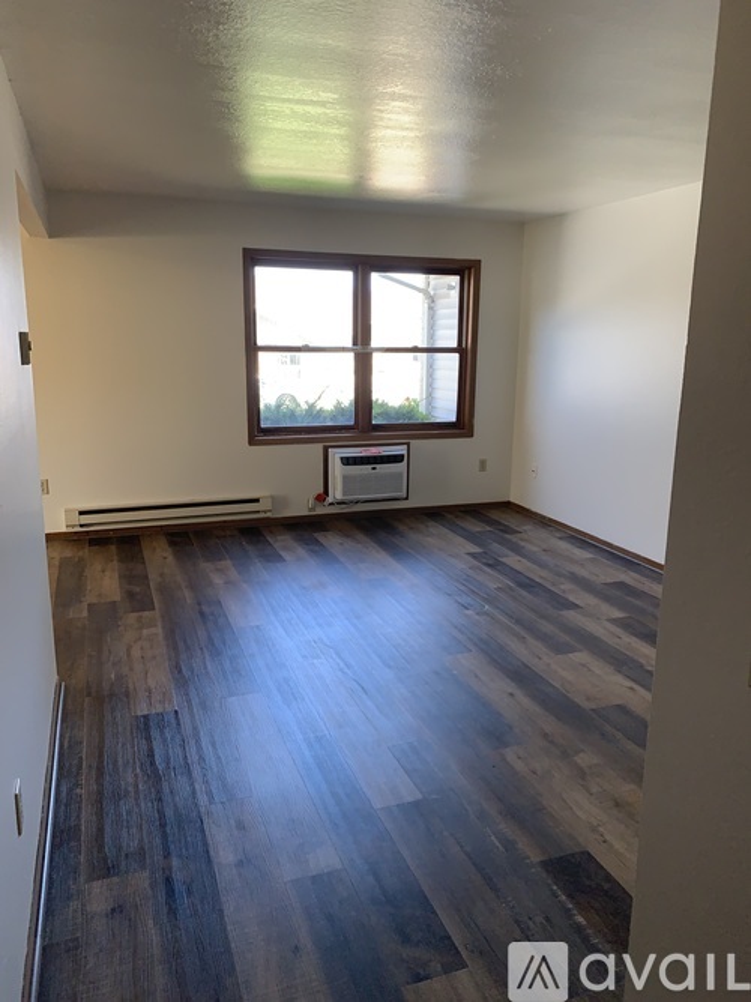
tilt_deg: -10.7
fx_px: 752
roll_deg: -1.0
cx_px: 376
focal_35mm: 26
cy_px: 501
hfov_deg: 53.0
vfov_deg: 67.3
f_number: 1.8
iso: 100
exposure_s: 1/90
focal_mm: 4.25
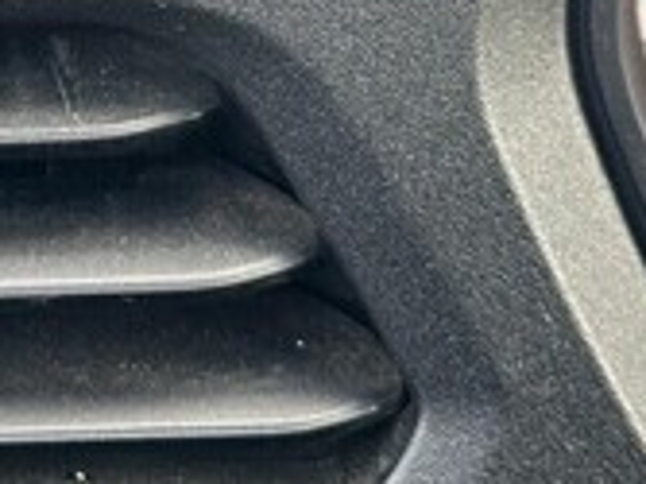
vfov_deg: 9.1
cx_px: -50
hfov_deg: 12.3
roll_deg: -0.1
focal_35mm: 158
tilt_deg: -13.1
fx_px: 2946
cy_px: -296
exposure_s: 1/75
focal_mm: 6.86
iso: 80
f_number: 1.78
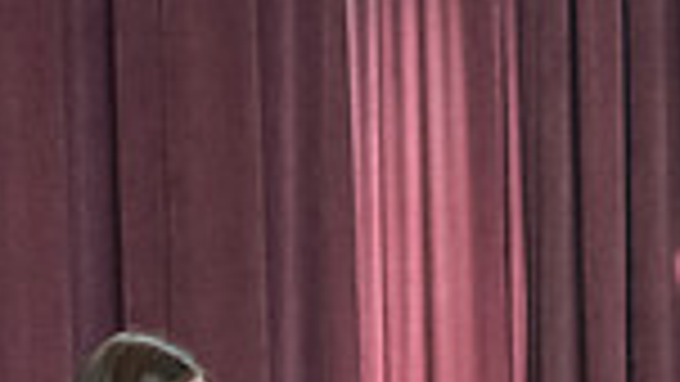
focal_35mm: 193
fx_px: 3481
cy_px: 721
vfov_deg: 6.2
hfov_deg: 11.1
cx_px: 617
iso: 2000
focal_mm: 48
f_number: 3.5
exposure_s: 1/200
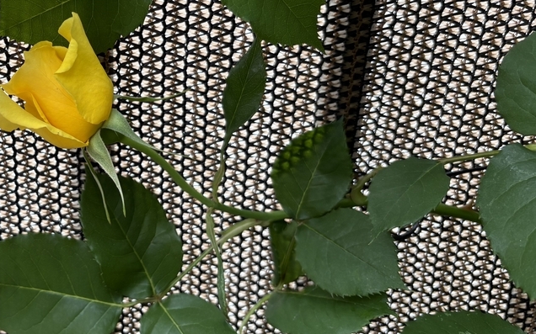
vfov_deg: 24.5
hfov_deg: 36.8
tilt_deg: -26.8
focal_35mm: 52
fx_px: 759
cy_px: 73
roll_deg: +2.7
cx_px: 72
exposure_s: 1/122
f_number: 1.6
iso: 64
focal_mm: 5.96
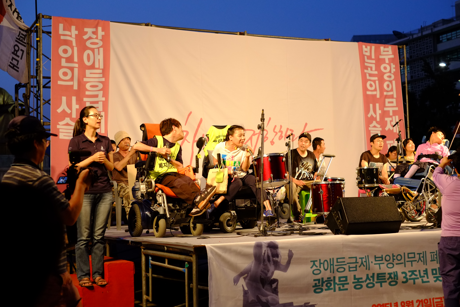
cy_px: 154
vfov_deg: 25.5
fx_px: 677
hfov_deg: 37.5
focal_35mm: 53
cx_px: 230
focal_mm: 35
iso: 1600
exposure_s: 1/160
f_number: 2.8
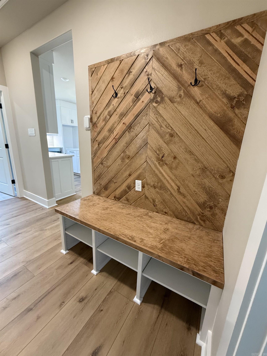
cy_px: 178
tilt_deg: -12.8
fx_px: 144
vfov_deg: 102.1
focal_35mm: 14
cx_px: 134
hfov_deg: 85.7
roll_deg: -2.7
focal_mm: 2.22
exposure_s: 1/60
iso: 500
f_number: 2.2
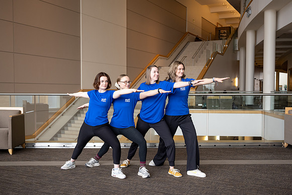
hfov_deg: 48.8
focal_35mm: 40
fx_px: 322
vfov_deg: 33.7
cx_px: 146
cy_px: 103
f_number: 2.8
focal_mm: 35
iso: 640
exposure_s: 1/250
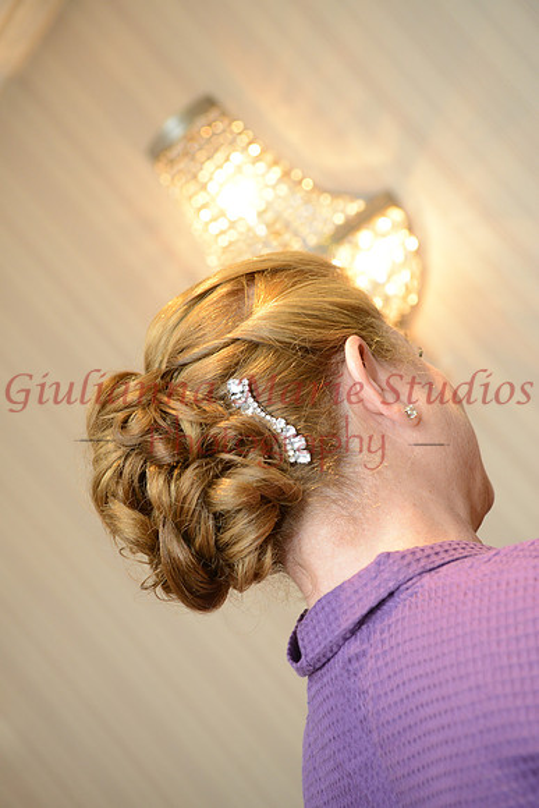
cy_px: 404
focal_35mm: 55
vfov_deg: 36.2
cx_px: 270
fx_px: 1234
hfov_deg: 24.6
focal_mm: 55
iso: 1250
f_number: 5
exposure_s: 1/60
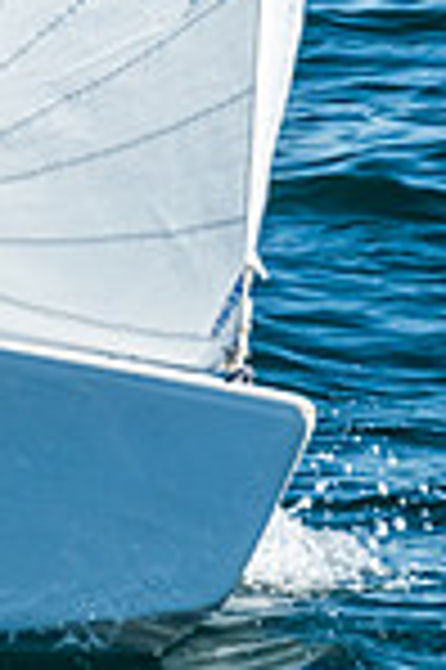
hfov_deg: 1.3
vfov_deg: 2.0
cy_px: -357
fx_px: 19054
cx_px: -934
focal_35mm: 1023
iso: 400
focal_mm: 165
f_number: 10
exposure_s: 1/250
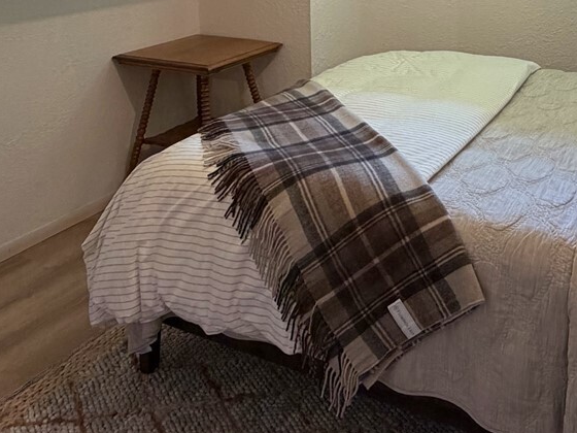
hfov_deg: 45.4
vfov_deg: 31.9
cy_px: -41
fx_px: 667
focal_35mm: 40
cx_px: 422
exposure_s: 1/60
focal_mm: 2.22
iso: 200
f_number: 2.2
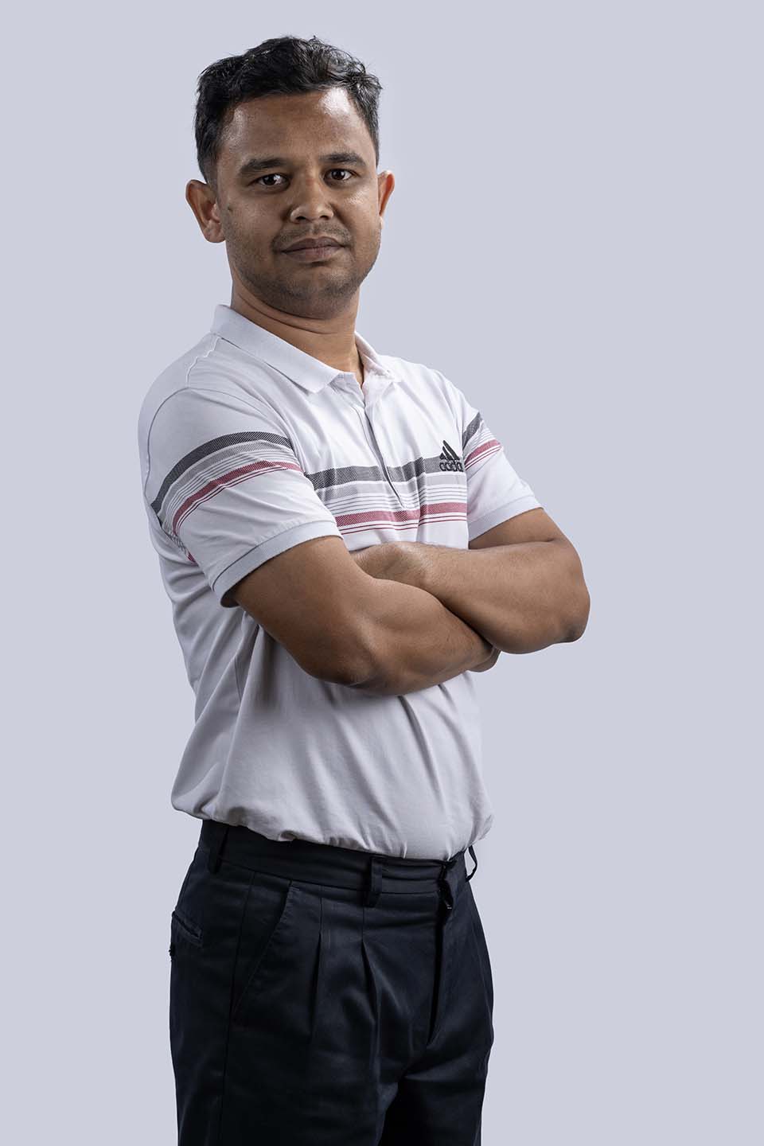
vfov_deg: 19.5
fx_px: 3342
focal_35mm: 105
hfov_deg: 13.0
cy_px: 573
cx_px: 382
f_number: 11
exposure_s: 1/200
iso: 80
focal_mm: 105
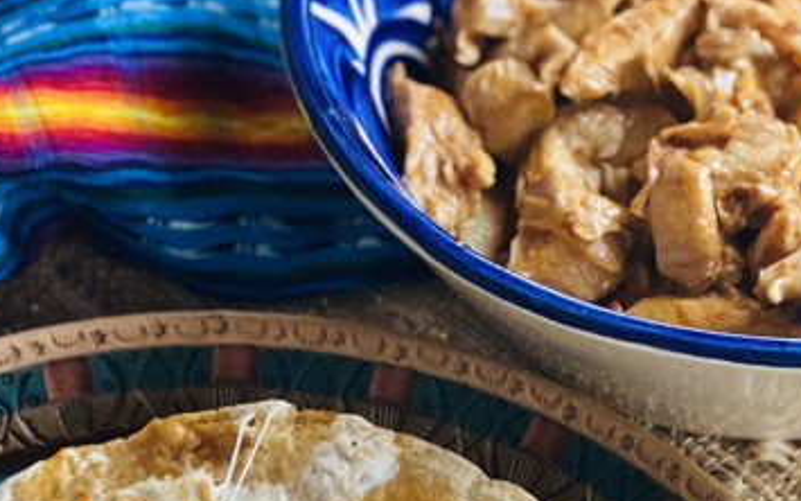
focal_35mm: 159
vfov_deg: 8.2
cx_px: 363
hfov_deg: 13.2
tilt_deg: -50.3
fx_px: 3471
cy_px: 496
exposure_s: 1/77
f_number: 2
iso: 250
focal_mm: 6
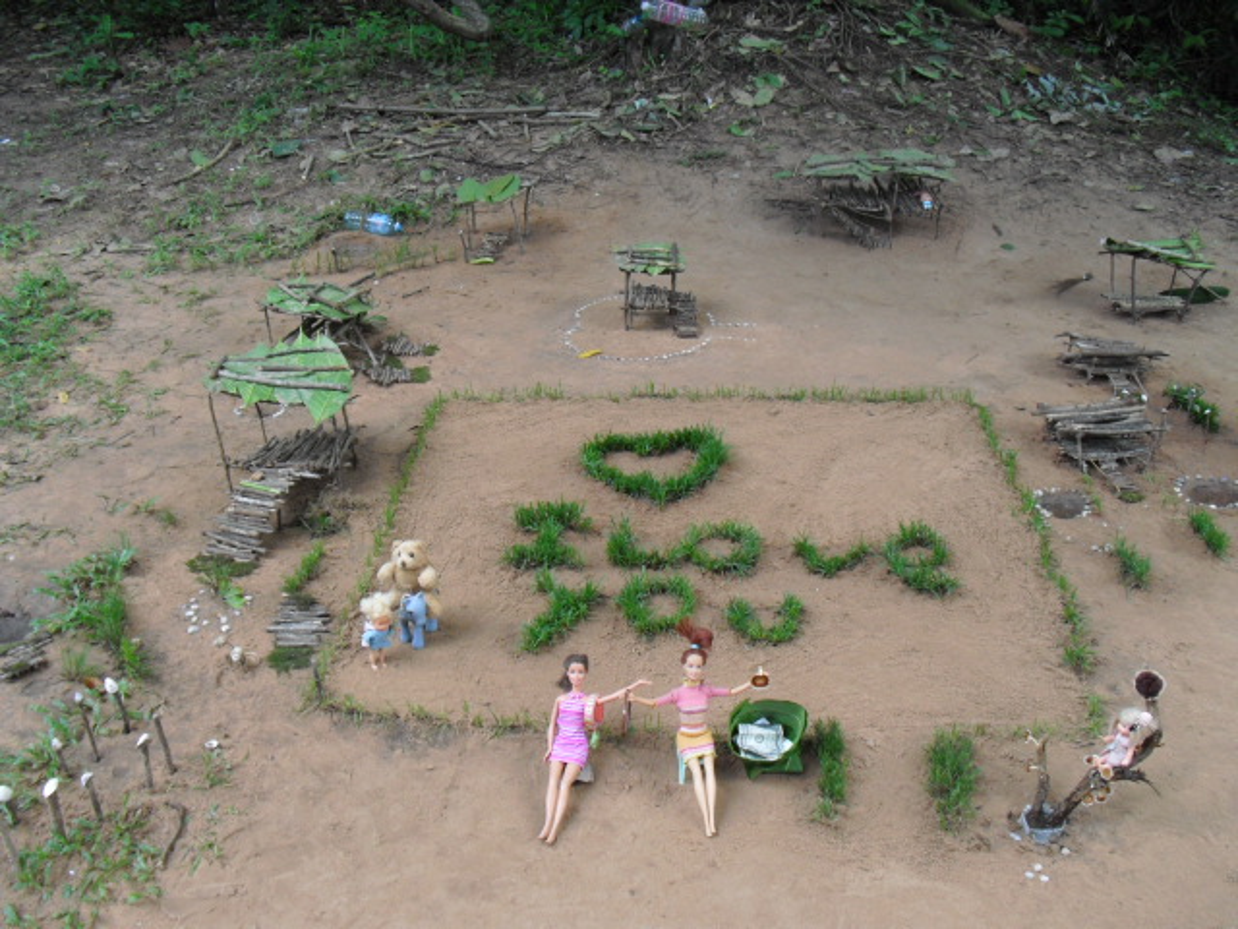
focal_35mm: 36
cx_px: 619
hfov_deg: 51.4
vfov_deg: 39.7
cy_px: 464
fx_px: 1287
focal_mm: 6.3
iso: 200
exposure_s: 1/125
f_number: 3.1
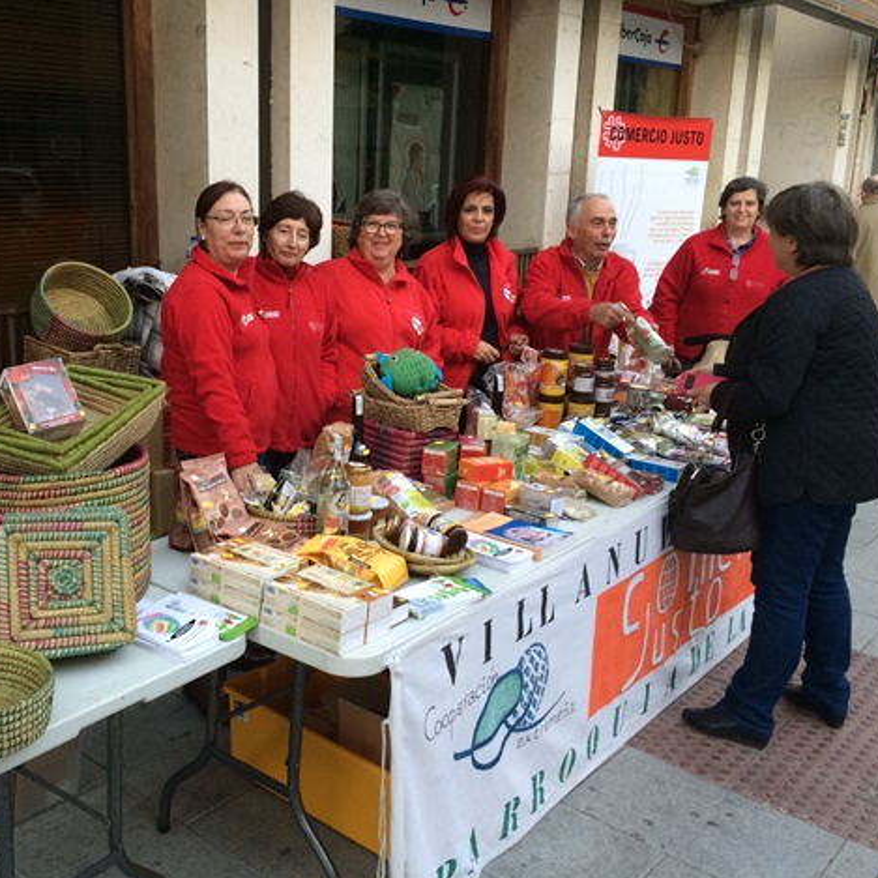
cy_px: 434
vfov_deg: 47.2
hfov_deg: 46.6
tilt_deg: -13.8
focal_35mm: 35
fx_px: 1004
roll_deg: -0.1
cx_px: 303
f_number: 2.2
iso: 100
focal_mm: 4.15
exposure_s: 1/33
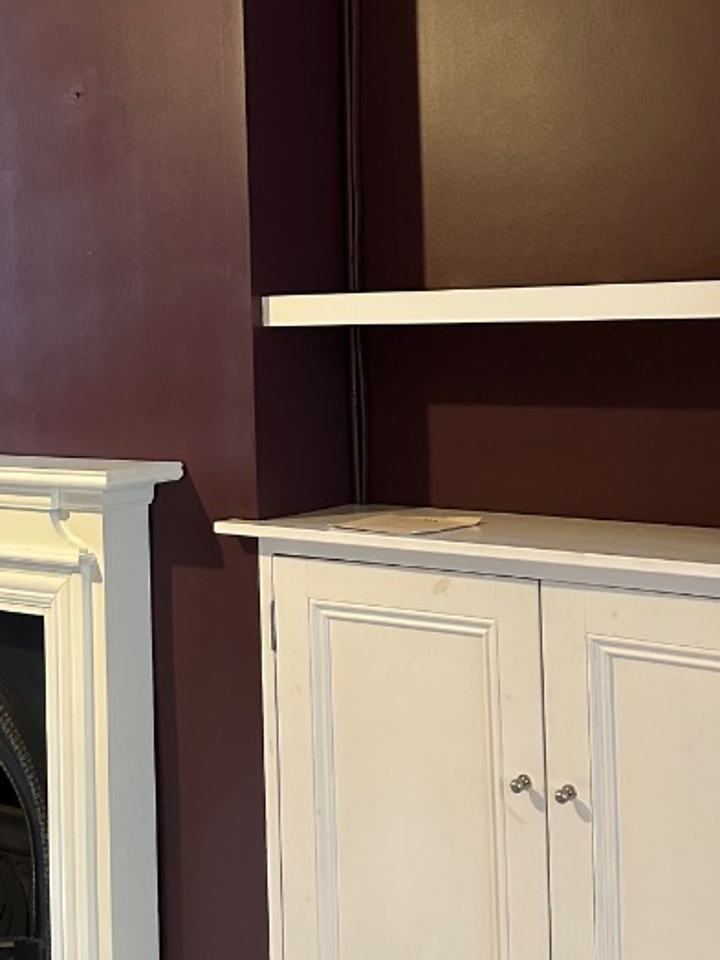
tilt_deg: -0.3
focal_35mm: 55
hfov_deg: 26.5
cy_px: 333
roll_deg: +1.7
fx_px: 1525
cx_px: 295
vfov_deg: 34.7
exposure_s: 1/50
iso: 500
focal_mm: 6.86
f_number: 1.78
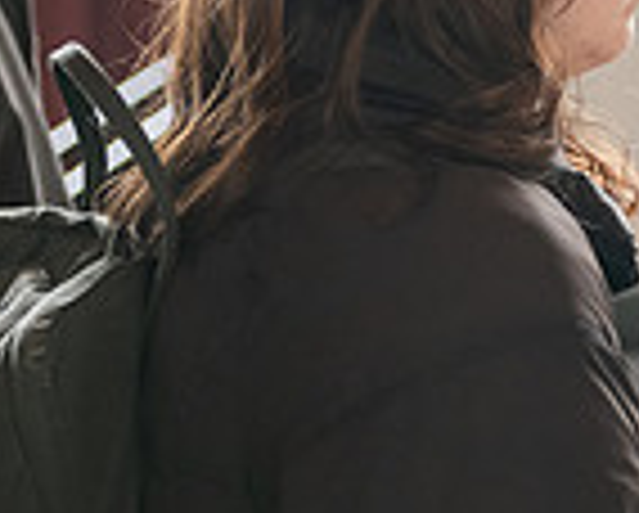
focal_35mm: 214
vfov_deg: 7.2
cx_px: 909
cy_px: -38
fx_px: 4053
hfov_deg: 8.8
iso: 1600
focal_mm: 56
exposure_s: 1/160
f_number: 3.2
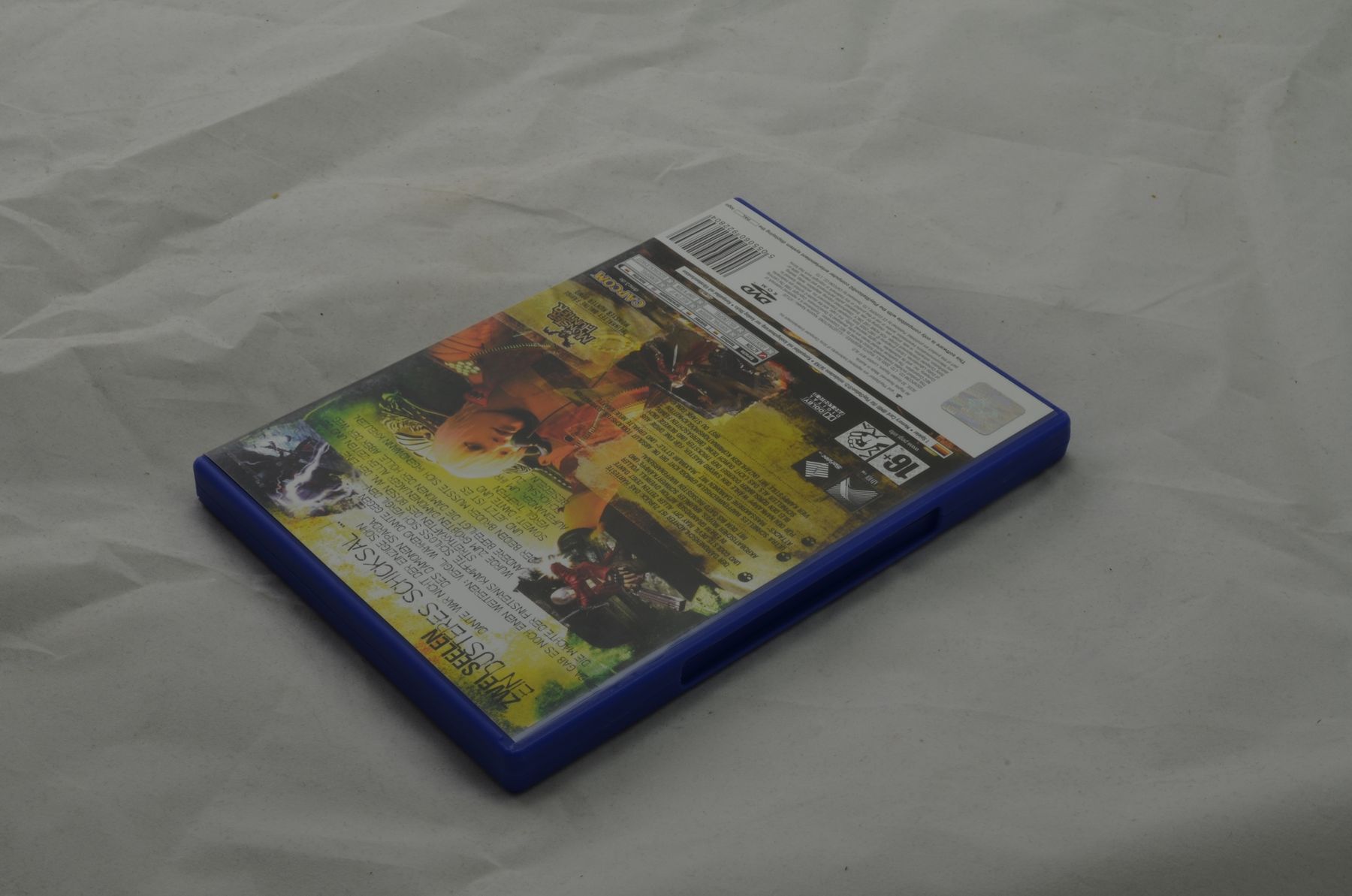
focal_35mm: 60
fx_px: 2249
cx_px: 676
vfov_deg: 22.5
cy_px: 448
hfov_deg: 33.5
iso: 100
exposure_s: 1/3
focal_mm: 40
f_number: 20
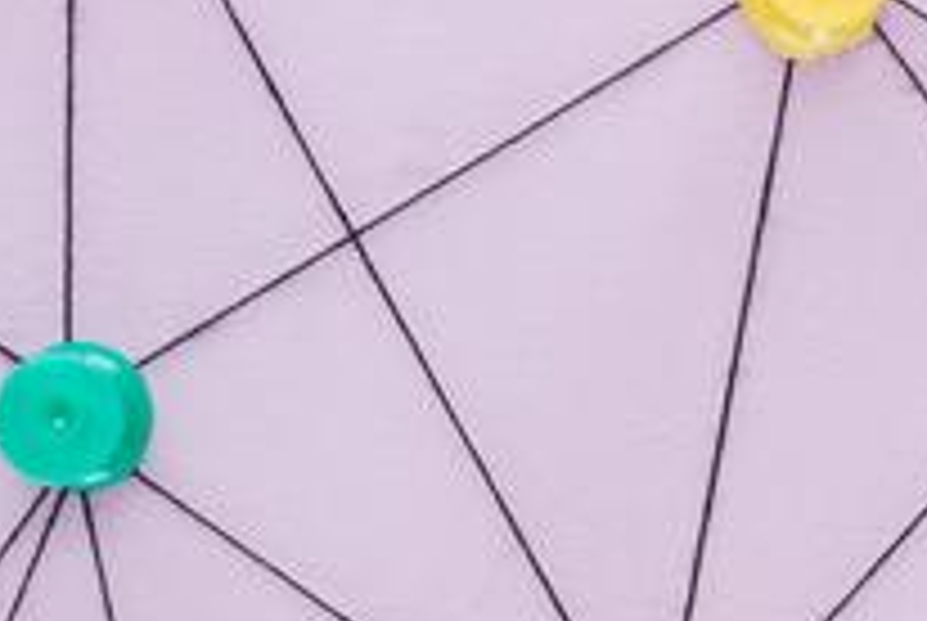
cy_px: 889
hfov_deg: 5.8
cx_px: 544
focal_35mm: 356
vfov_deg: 3.9
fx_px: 9180
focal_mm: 105
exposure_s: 1/160
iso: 250
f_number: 9
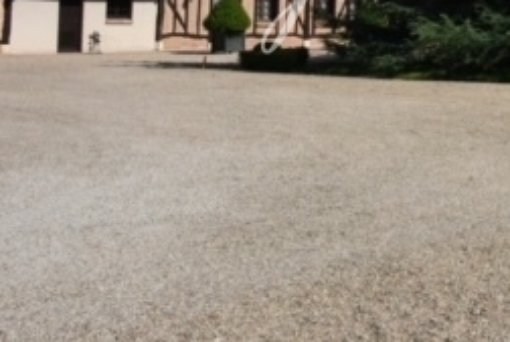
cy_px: -61
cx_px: 569
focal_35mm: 71
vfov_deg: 18.3
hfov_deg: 26.1
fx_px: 1008
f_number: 18
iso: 1600
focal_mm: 28
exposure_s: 1/1250
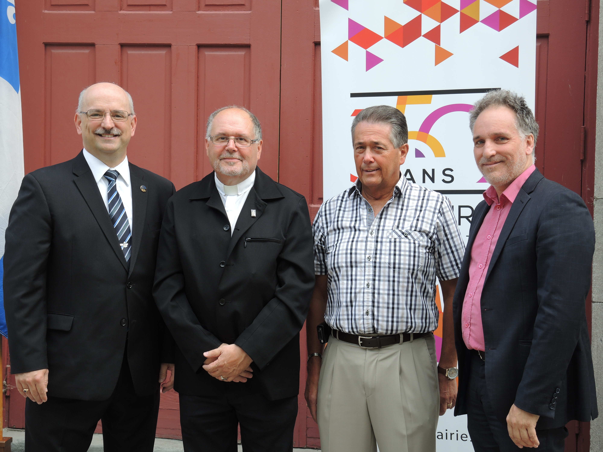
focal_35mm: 66
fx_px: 1150
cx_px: 302
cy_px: 226
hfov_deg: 29.4
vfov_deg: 22.3
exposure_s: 1/160
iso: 80
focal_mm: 14.1
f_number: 3.2
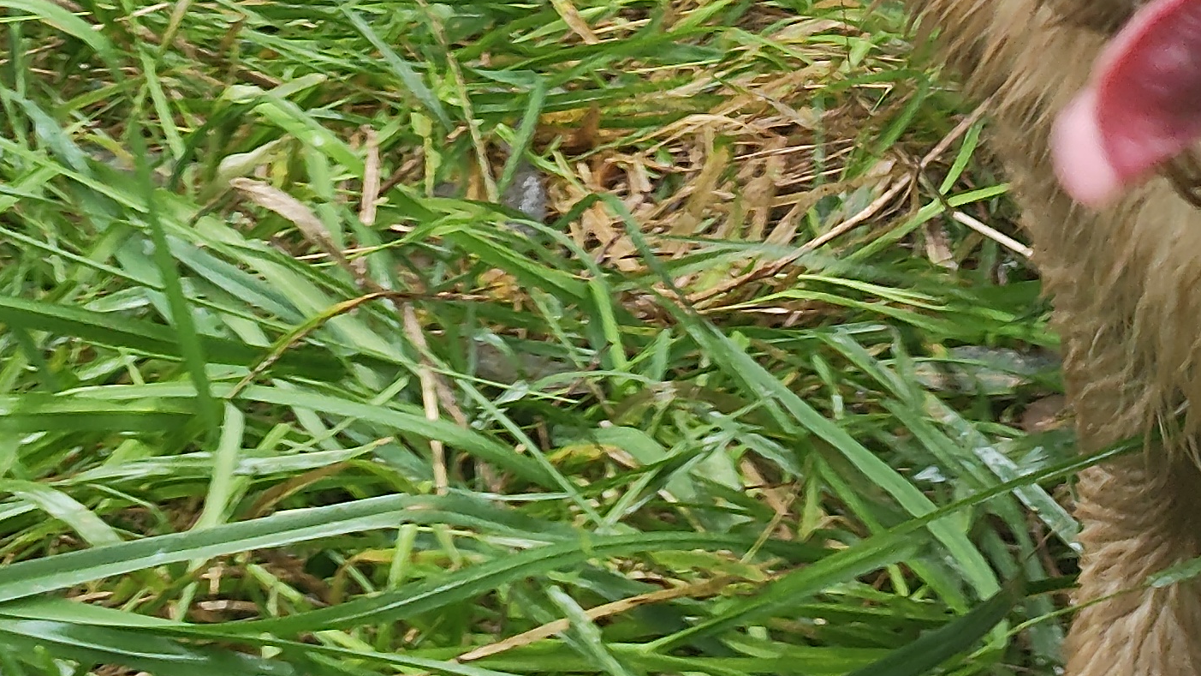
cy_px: -267
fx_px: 5063
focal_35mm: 159
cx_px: 640
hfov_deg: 13.5
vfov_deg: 7.5
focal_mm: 5.56
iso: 158
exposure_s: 1/100
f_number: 1.88
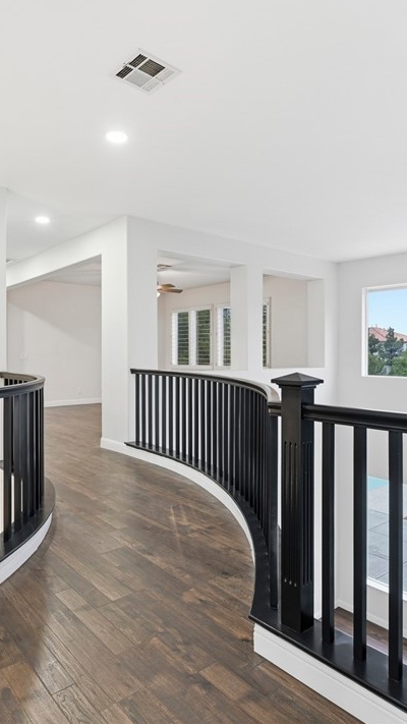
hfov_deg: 47.6
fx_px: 460
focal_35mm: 24
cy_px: 356
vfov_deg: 76.3
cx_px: 181
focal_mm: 15
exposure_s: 1/80
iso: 500
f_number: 10
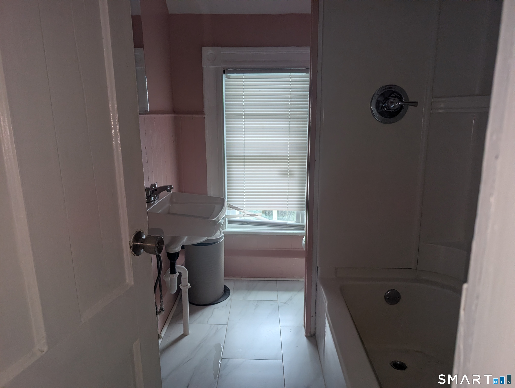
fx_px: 358
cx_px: 258
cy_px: 194
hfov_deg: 71.5
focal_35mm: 24
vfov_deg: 56.9
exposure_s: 1/187
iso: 22
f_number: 1.68
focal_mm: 6.9
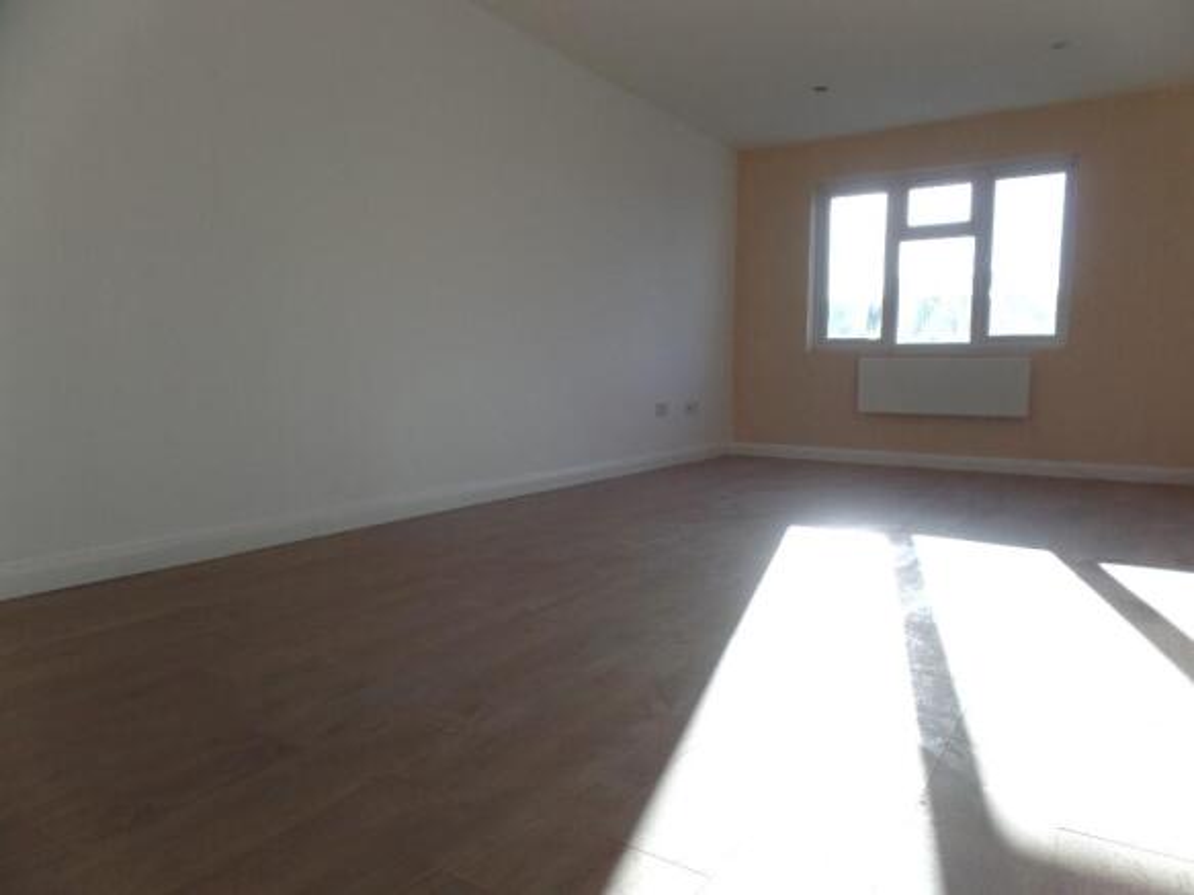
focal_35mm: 23
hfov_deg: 73.9
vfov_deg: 58.9
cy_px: 448
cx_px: 597
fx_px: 793
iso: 80
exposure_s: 1/180
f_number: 3.5
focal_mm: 4.1
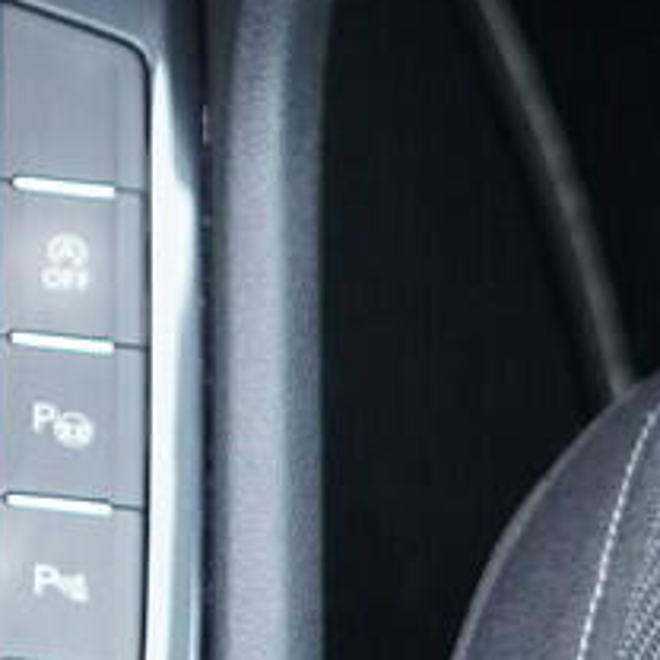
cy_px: 155
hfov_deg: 8.1
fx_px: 4573
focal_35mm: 212
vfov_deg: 8.2
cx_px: -343
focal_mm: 24
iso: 500
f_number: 2.8
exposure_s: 1/40
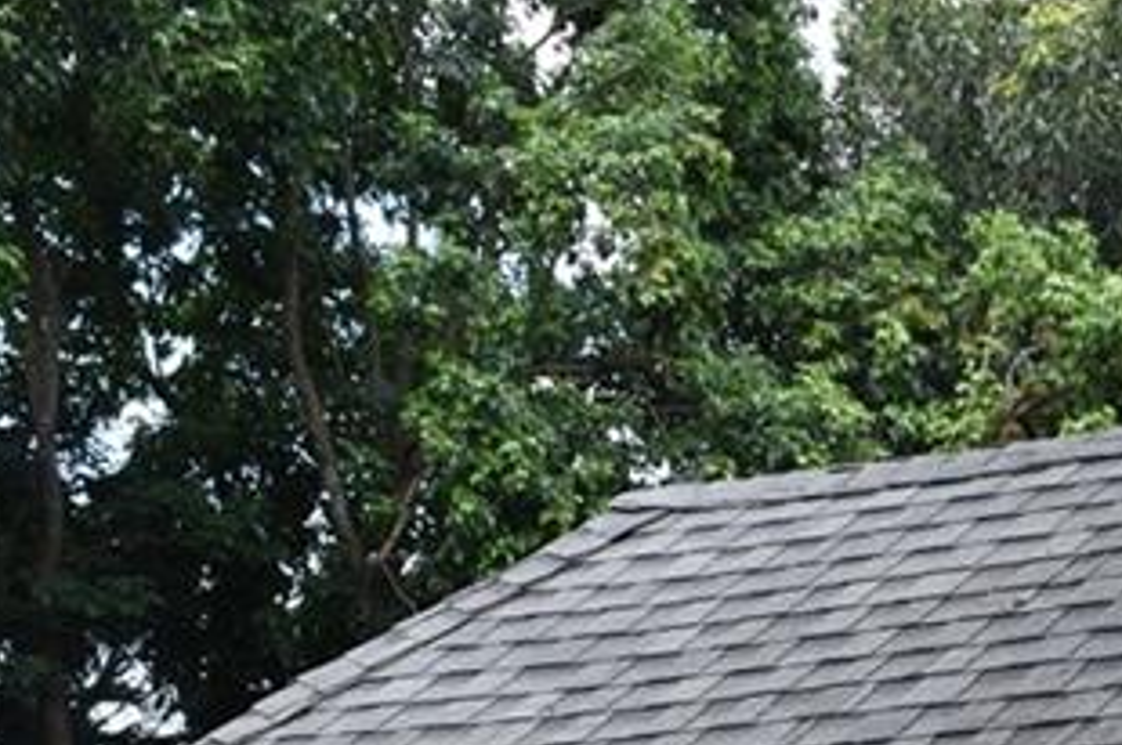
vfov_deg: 10.9
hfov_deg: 16.6
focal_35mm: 119
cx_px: 1307
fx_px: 3705
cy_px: 1212
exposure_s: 1/250
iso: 280
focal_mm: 24
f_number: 8
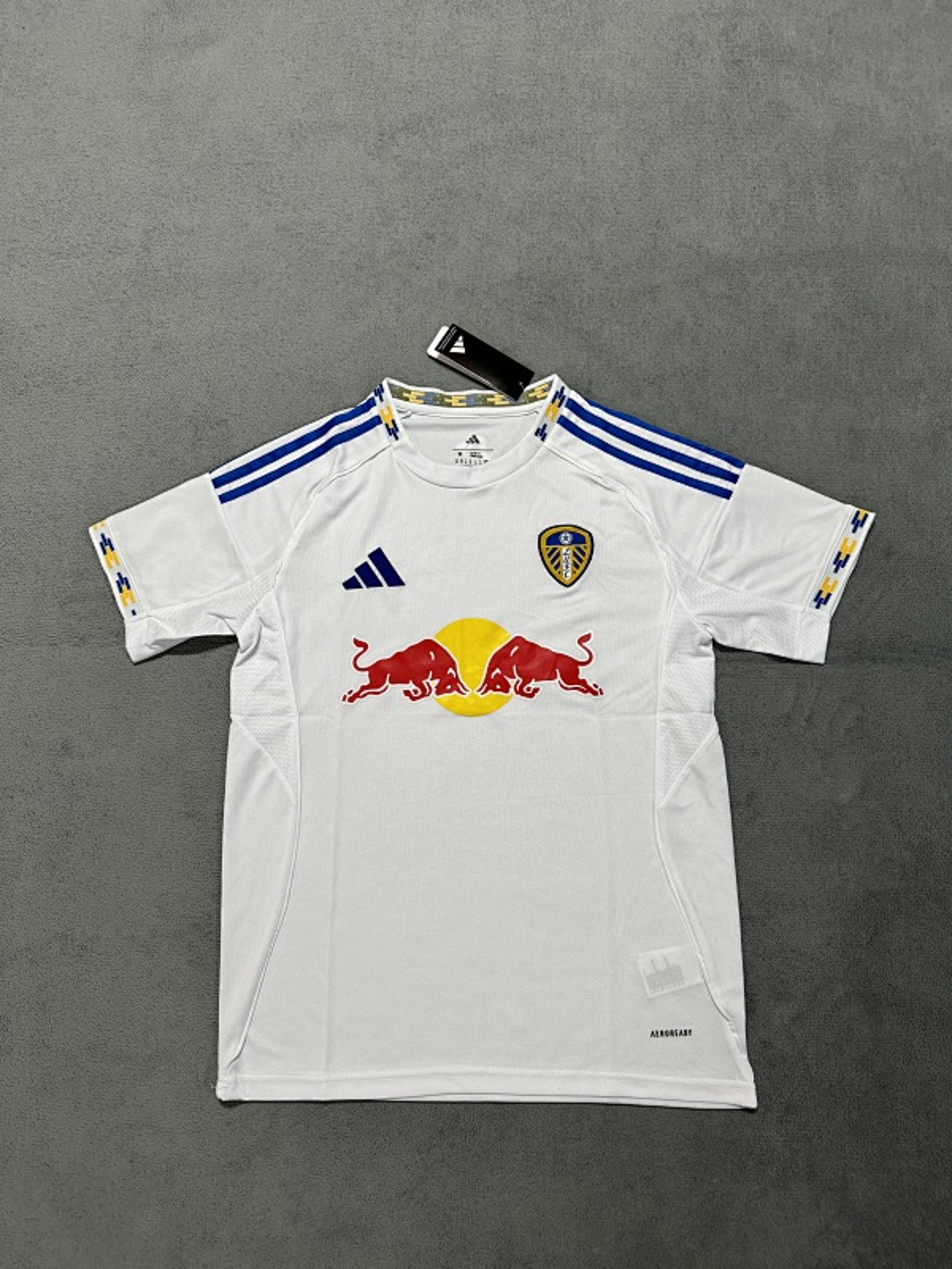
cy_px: 634
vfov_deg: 71.6
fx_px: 880
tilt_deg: -77.7
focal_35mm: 24
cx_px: 476
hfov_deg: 56.8
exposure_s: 1/100
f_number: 1.78
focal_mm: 6.76
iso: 200
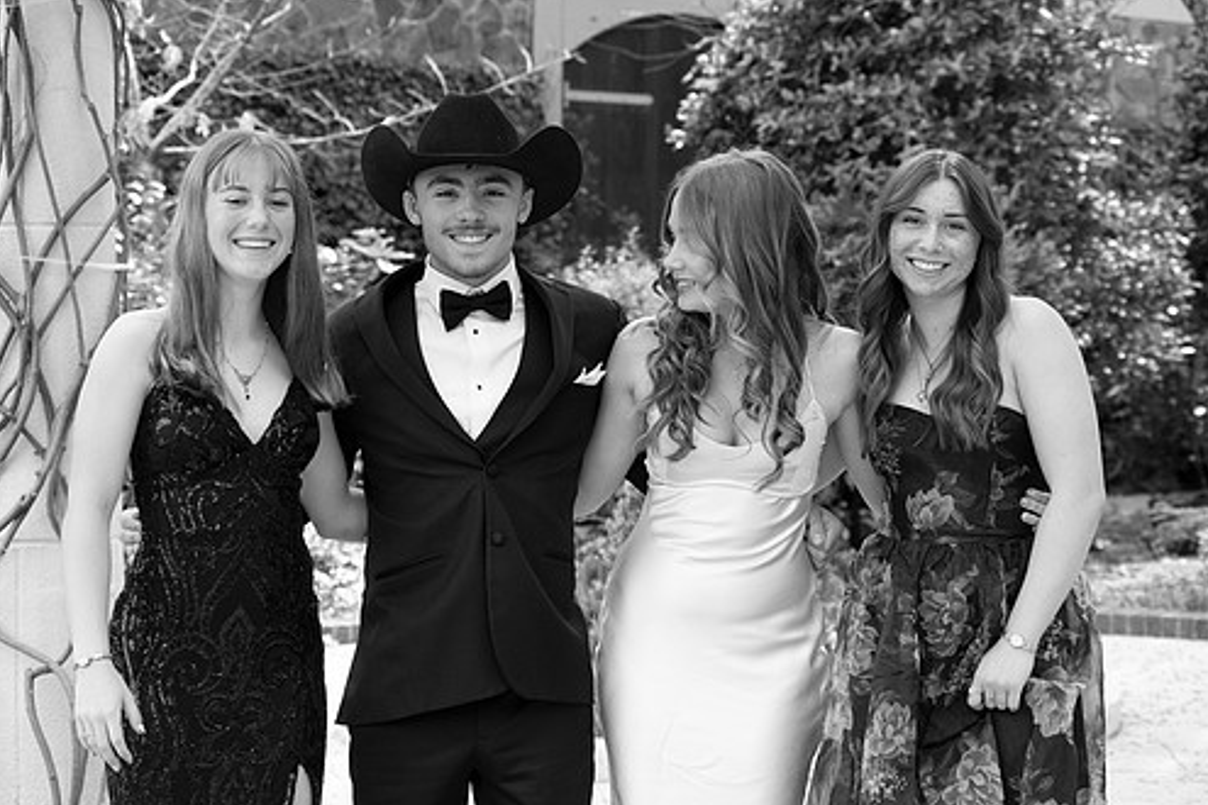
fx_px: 2986
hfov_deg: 22.9
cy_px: 418
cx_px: 620
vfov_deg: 15.4
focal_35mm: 89
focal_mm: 76
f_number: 6
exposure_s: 1/800
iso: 1250
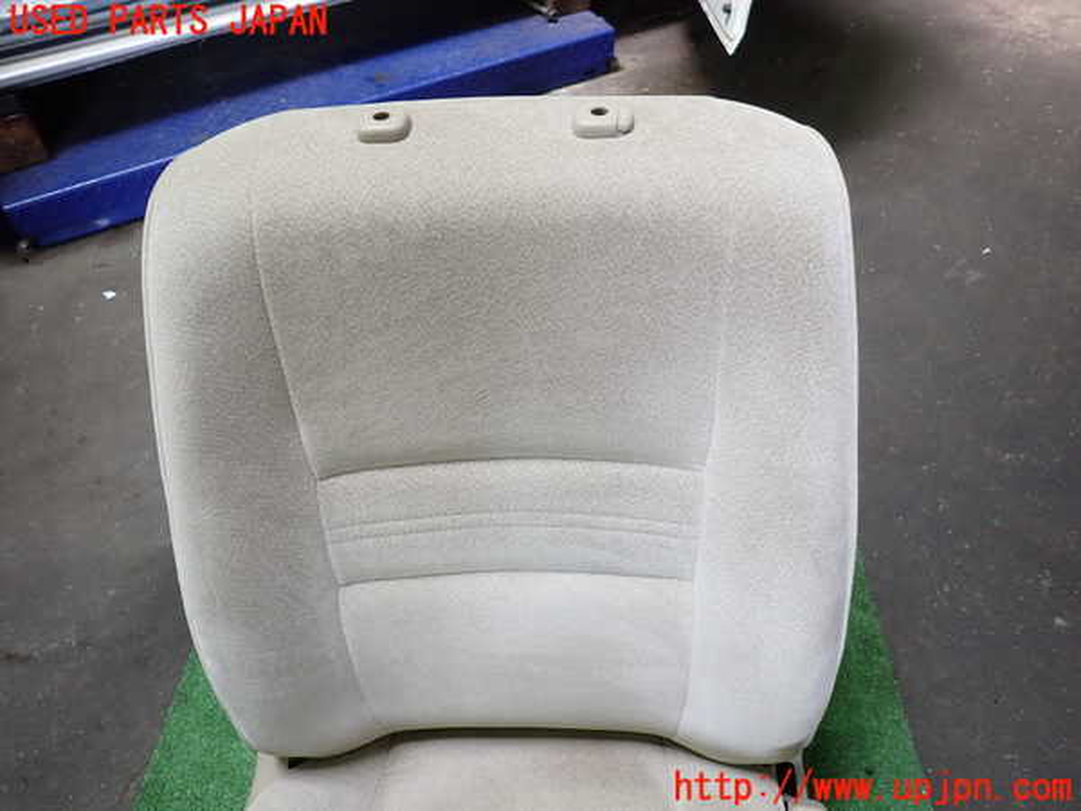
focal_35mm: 25
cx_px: 540
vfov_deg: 54.9
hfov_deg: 69.4
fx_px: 781
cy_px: 406
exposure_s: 1/60
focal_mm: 4.5
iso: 125
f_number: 2
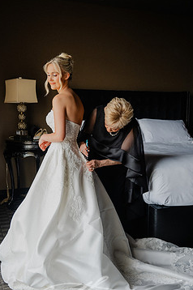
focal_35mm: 39
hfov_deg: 34.1
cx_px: 84
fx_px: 314
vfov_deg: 49.6
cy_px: 151
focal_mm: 31
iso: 900
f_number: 2.8
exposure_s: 1/200
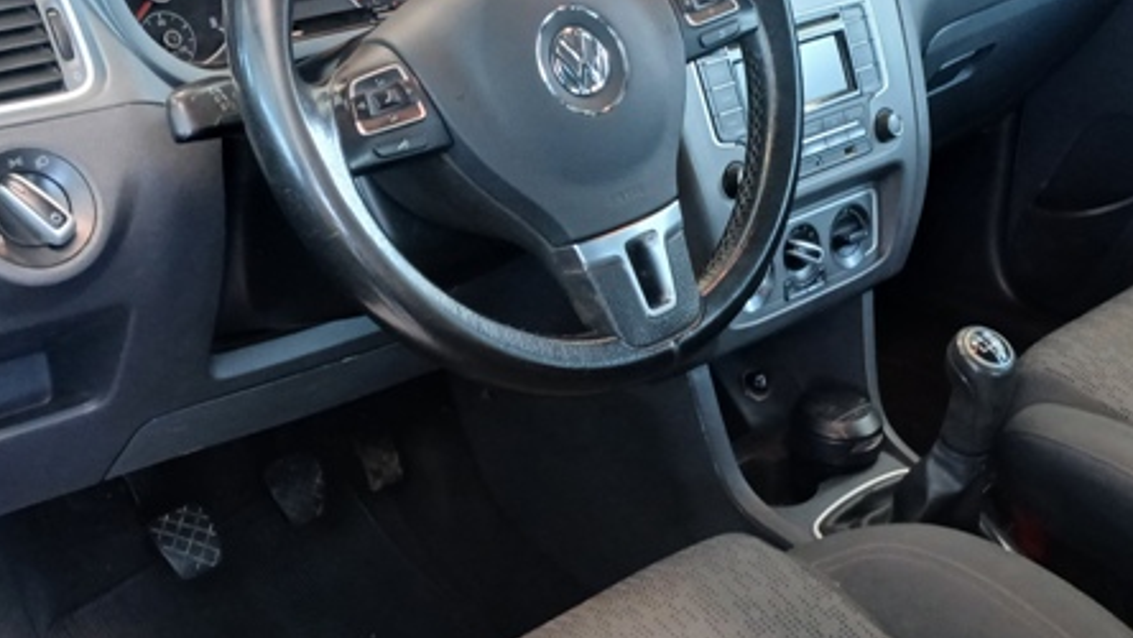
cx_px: 602
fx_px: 1533
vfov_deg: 23.5
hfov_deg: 40.6
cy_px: 327
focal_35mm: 51
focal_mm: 3.98
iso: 250
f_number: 1.8
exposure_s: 1/30
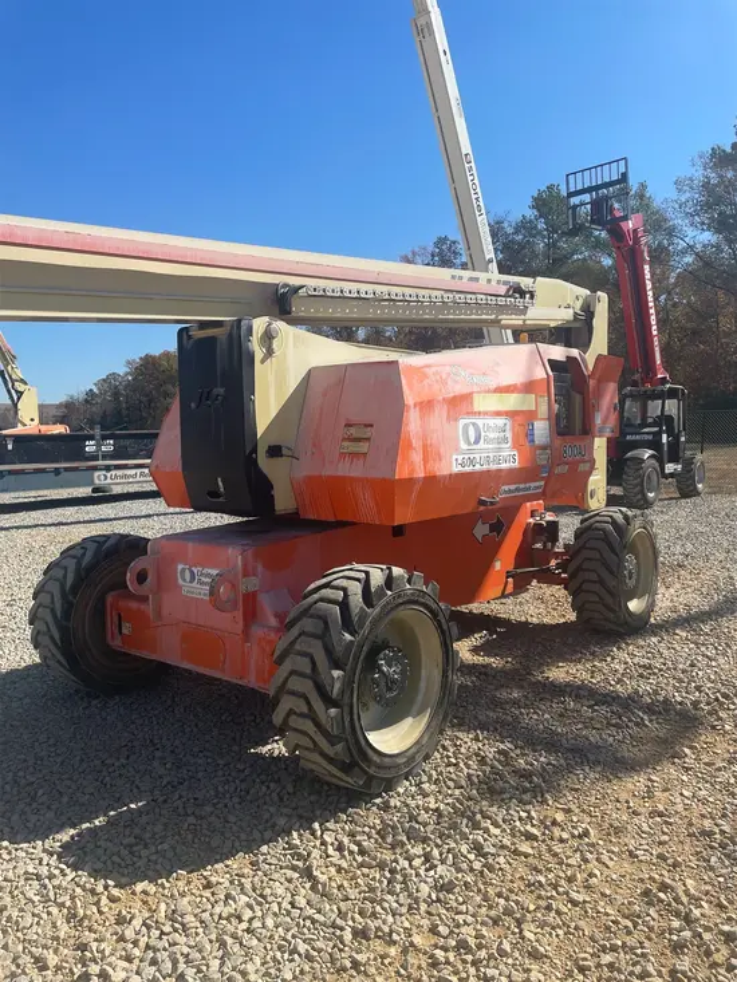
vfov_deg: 67.3
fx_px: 738
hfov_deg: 53.1
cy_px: 491
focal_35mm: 26
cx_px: 368
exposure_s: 1/5051
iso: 50
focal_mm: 4.2
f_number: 1.6
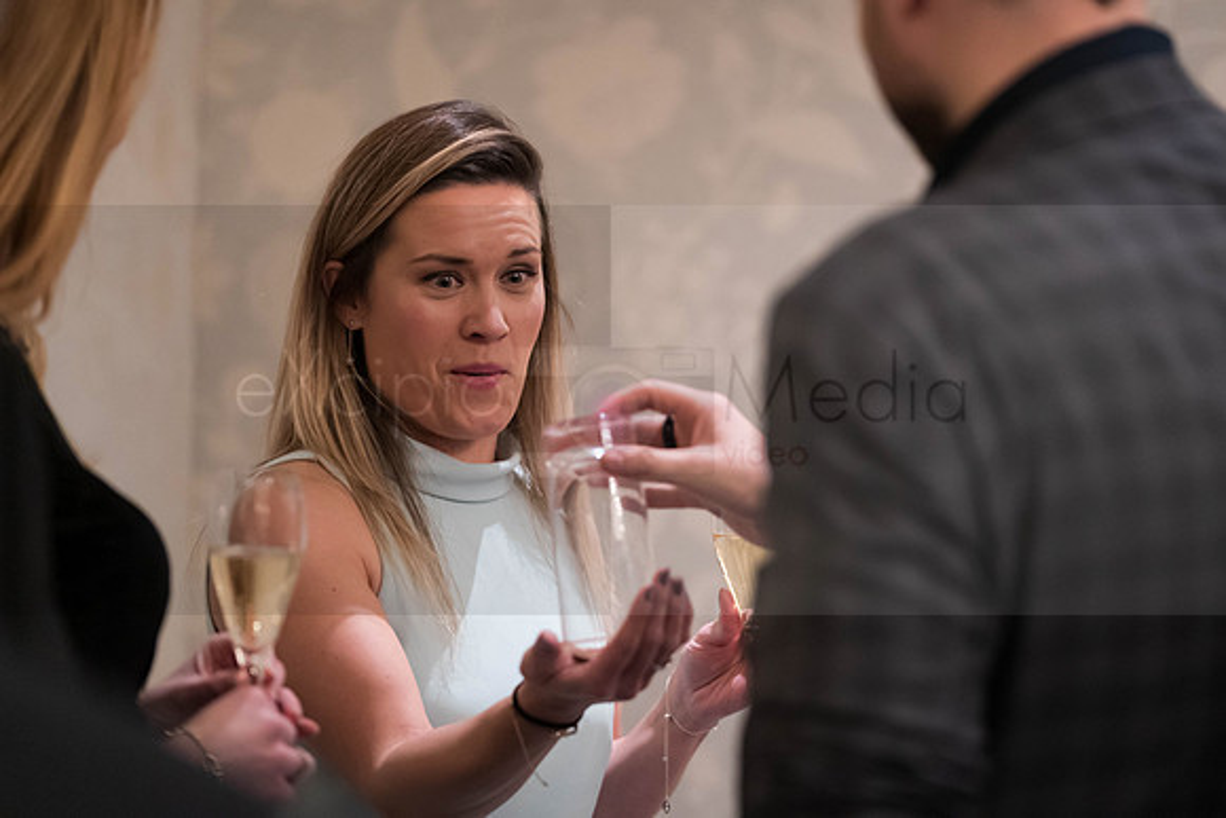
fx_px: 4972
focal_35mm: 146
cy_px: 376
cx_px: 663
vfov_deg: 9.4
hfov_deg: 14.1
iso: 6400
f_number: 2.8
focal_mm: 135
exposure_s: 1/80
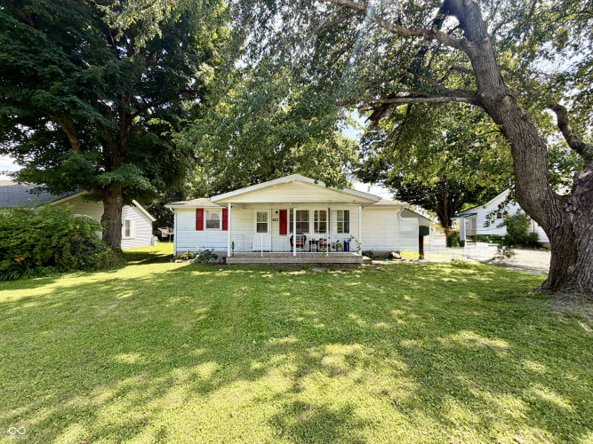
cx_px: 296
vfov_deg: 85.7
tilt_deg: +2.3
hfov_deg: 102.1
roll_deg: -0.1
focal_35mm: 14
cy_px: 222
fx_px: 240
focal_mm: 2.22
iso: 50
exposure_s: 1/289
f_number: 2.2
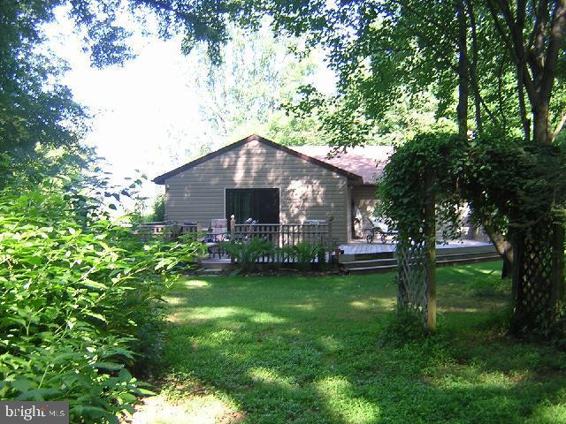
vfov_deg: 39.7
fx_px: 589
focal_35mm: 36
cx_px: 283
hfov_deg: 51.4
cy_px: 212
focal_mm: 4.7
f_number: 2.6
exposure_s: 1/61.2
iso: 100
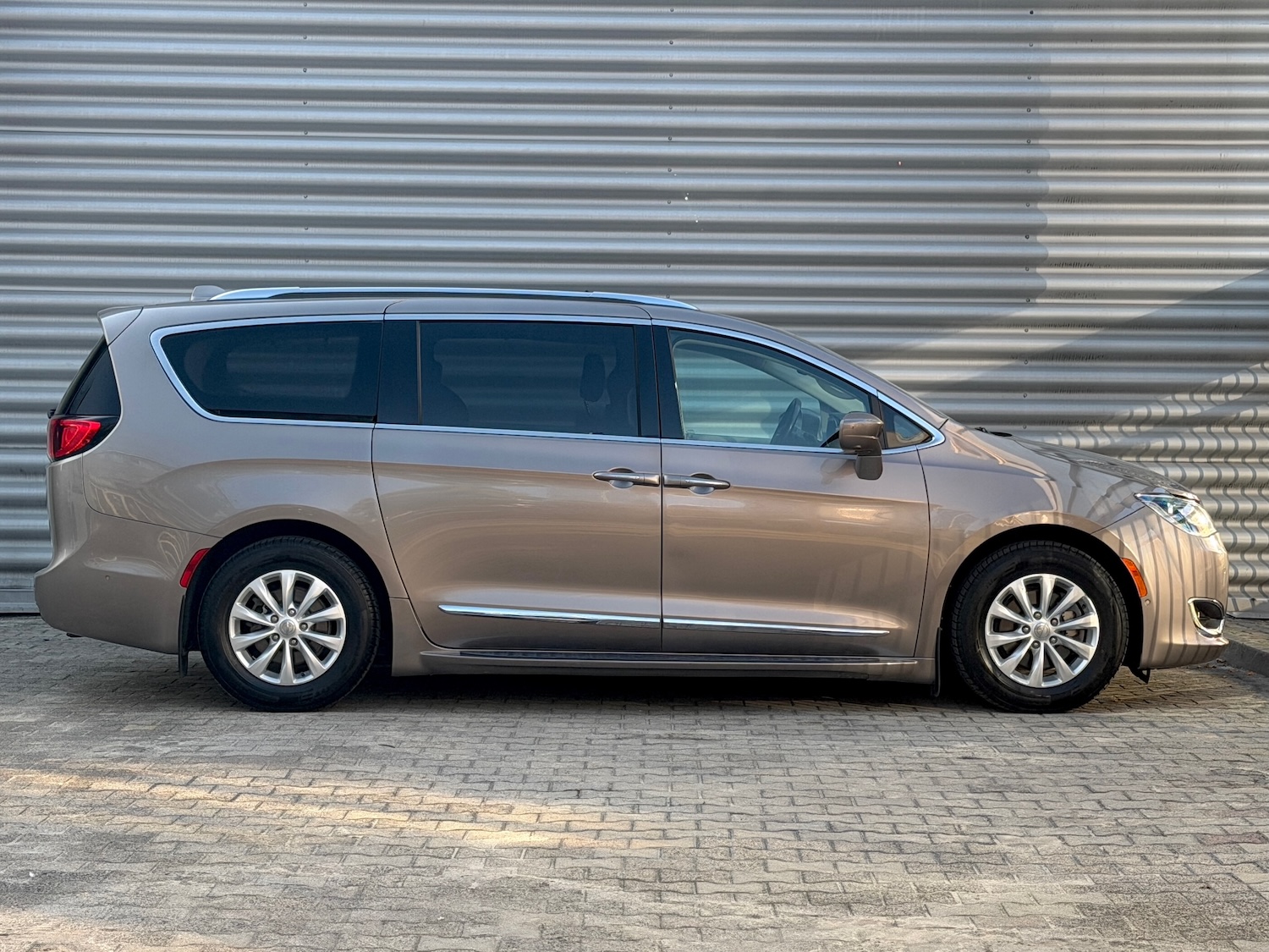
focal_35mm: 48
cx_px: 634
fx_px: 1760
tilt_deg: -2.3
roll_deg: -0.3
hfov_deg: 39.7
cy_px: 476
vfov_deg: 30.3
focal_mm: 6.76
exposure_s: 1/123
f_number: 1.78
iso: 50
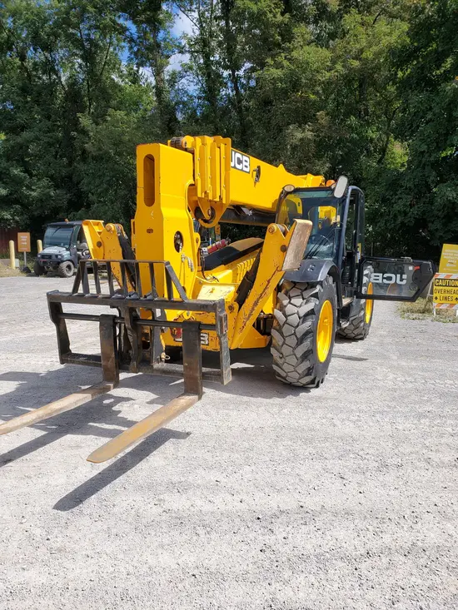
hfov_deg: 53.1
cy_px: 305
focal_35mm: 26
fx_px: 459
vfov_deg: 67.3
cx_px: 229
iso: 50
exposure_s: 1/1604
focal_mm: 4.3
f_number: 2.4
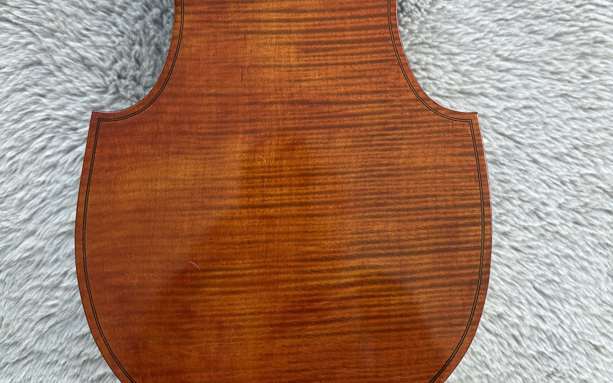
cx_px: 308
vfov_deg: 33.4
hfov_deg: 52.7
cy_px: 72
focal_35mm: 37
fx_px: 618
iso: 125
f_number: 1.6
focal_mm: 5.96
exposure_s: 1/73
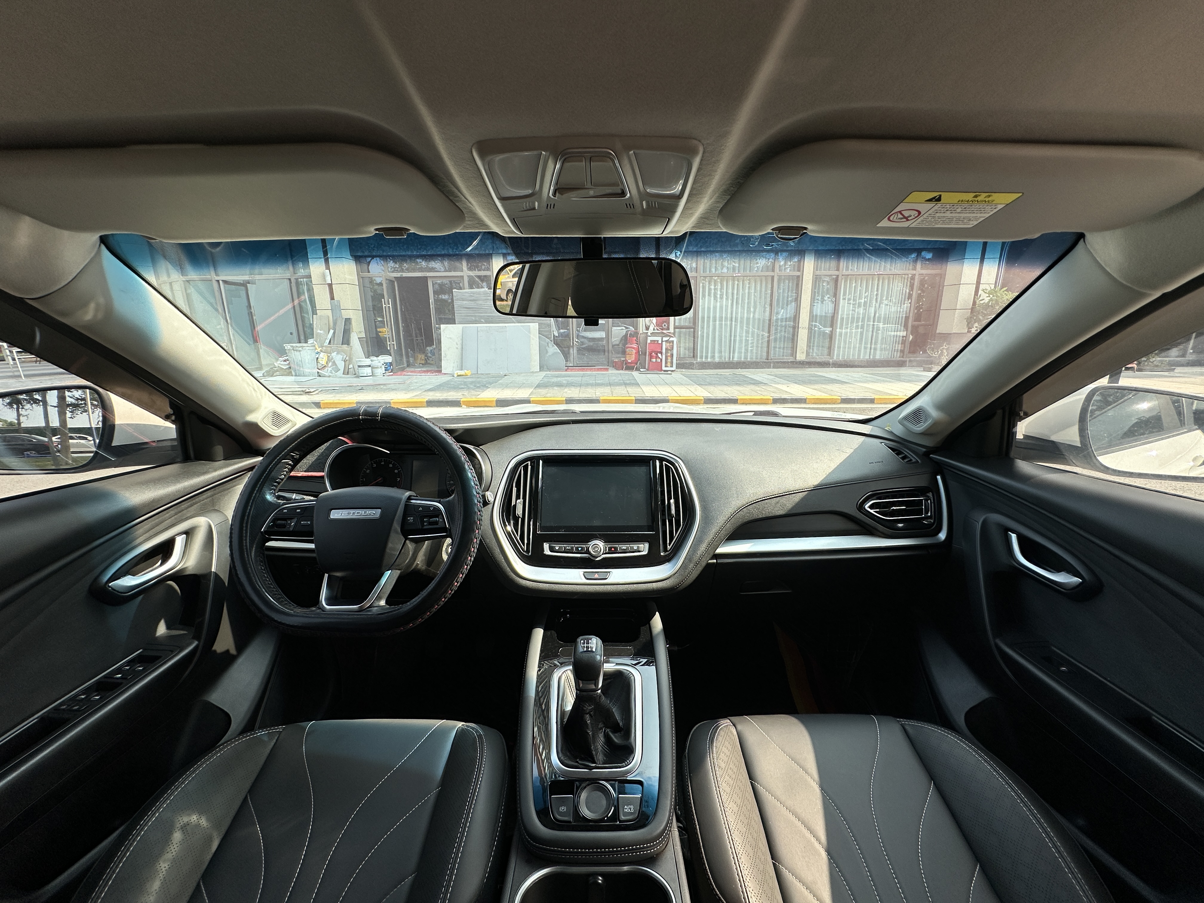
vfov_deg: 85.7
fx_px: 487
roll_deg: +1.0
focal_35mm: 14
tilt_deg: -14.9
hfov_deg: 102.1
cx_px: 602
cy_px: 452
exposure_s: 1/276
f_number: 2.2
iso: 40
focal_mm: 2.22
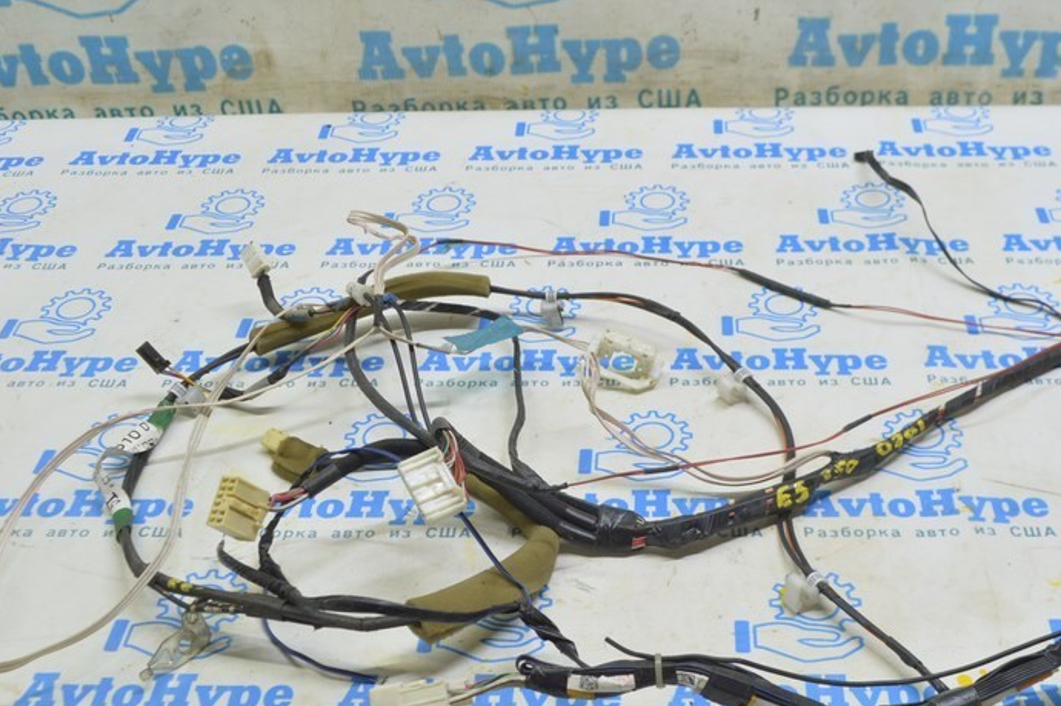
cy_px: 411
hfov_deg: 42.0
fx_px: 1377
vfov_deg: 28.7
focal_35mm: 47
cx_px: 624
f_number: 5.6
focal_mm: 21
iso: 400
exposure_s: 1/20
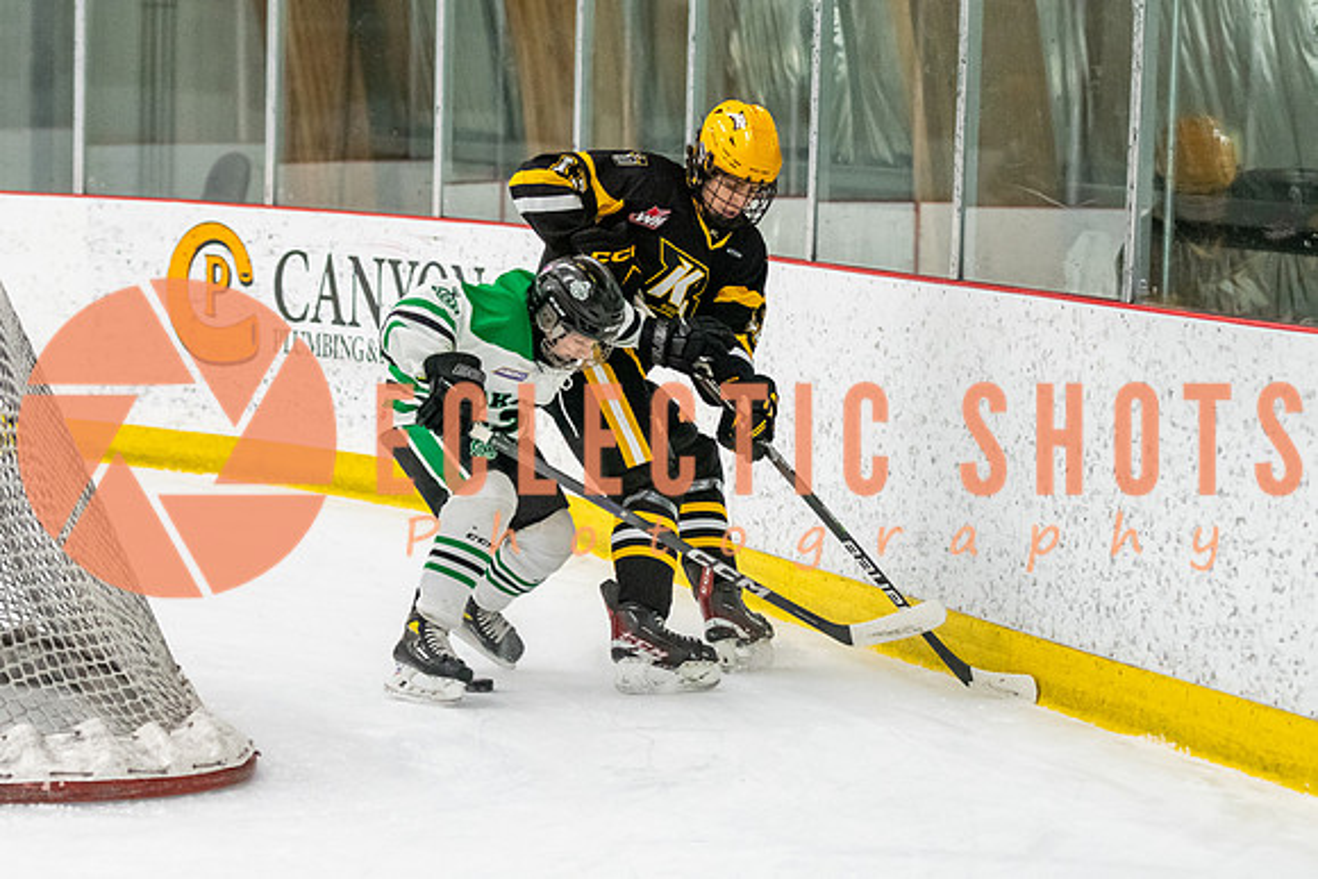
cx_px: 613
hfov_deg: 13.5
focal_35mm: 152
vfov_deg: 9.1
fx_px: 5551
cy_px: 466
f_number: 2.8
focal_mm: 92
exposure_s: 1/800
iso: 4000
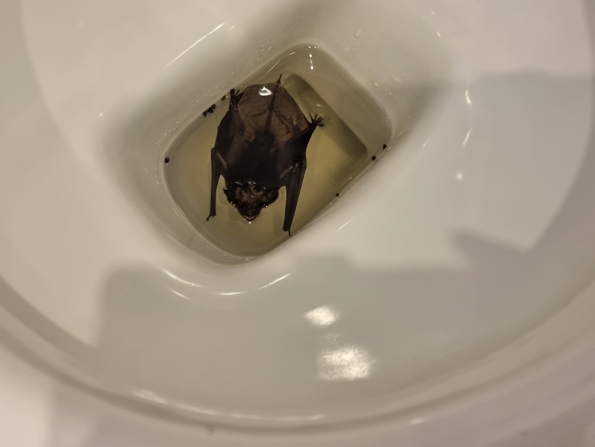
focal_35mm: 32
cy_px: 174
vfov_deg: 43.9
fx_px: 550
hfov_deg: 56.5
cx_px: 243
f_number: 1.8
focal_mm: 5.4
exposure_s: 1/100
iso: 250
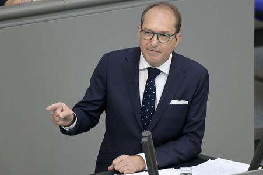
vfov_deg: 2.7
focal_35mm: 500
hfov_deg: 4.1
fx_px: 3650
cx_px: 132
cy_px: 88
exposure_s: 1/400
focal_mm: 500
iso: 8000
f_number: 5.6
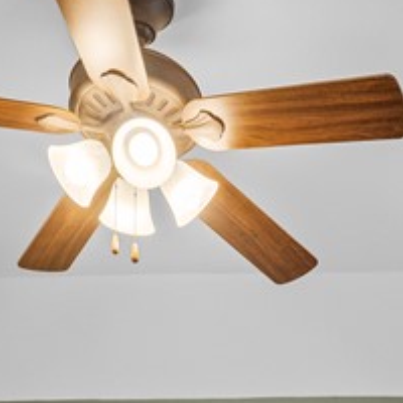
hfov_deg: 26.9
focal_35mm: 62
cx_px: 339
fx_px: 821
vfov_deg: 20.5
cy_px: 701
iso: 1600
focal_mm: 9
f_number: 4.5
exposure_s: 1/10
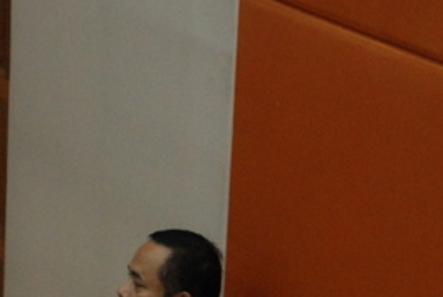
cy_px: 307
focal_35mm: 227
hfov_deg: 9.0
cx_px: 175
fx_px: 2798
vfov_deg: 6.1
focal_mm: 50
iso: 1250
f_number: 3.2
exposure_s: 1/125
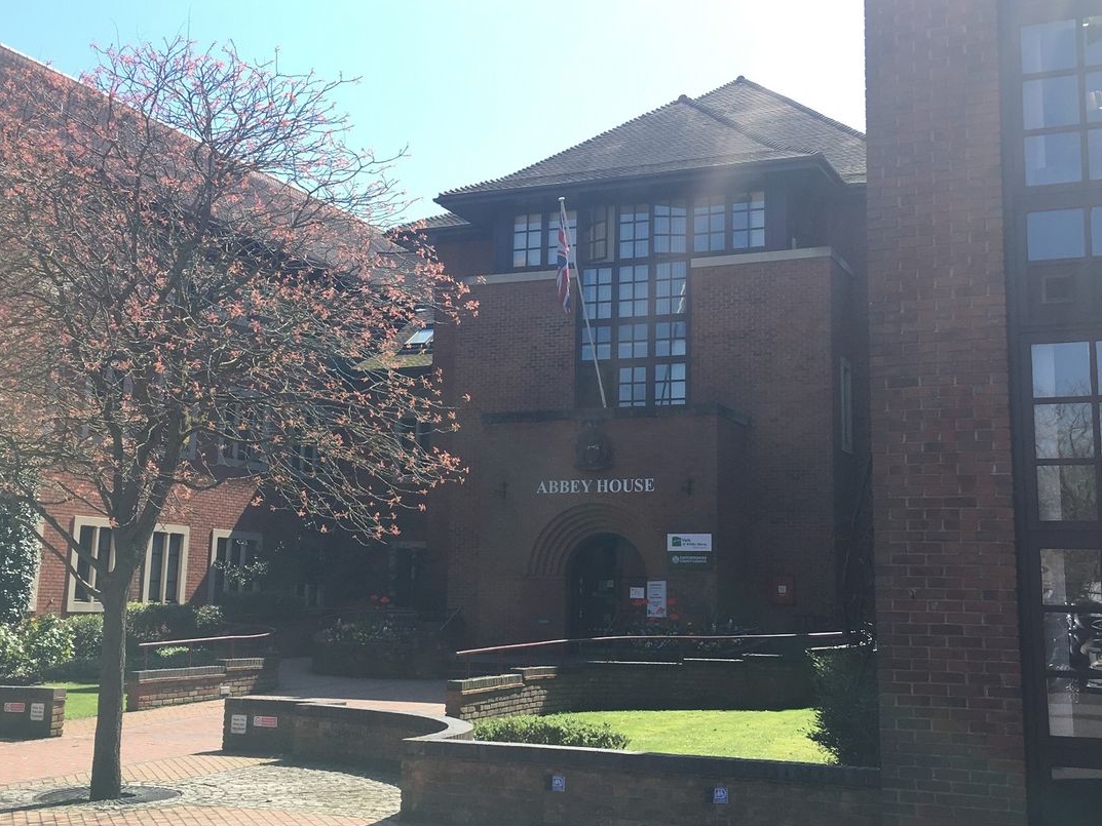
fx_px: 955
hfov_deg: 60.0
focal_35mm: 30
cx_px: 541
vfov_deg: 46.8
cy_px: 401
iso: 25
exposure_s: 1/625
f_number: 2.2
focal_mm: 4.15
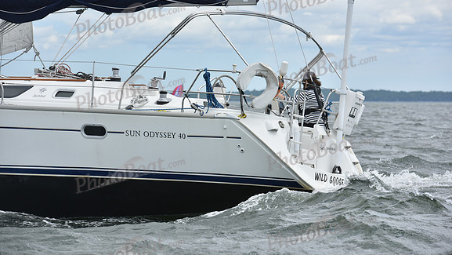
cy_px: 121
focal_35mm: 179
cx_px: 226
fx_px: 2146
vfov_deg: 6.8
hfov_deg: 12.0
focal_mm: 170
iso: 320
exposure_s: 1/1250
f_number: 7.1
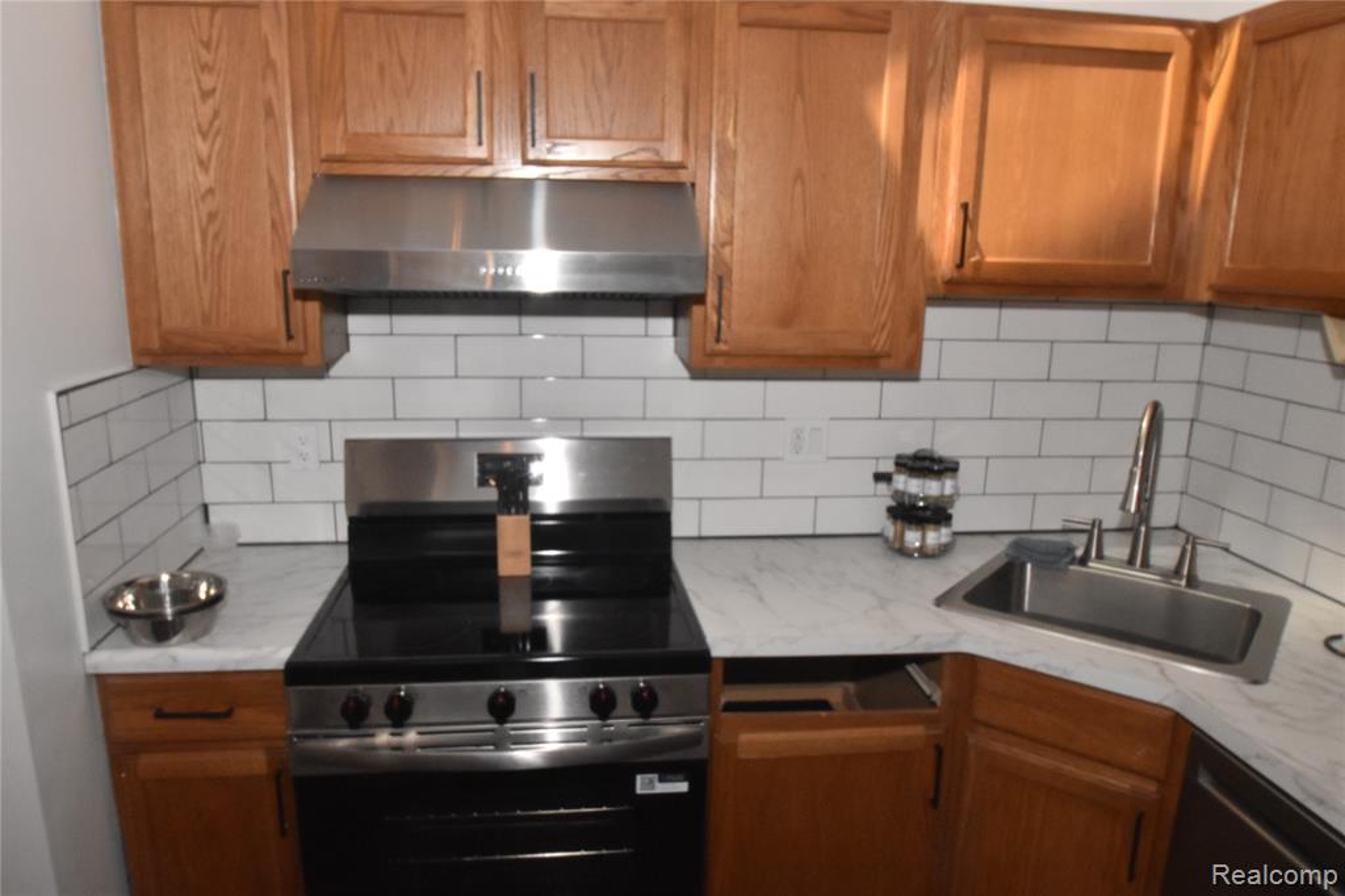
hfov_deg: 70.5
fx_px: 952
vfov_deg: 50.4
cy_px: 448
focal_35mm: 26
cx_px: 672
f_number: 25
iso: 2800
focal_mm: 17
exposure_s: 1/200
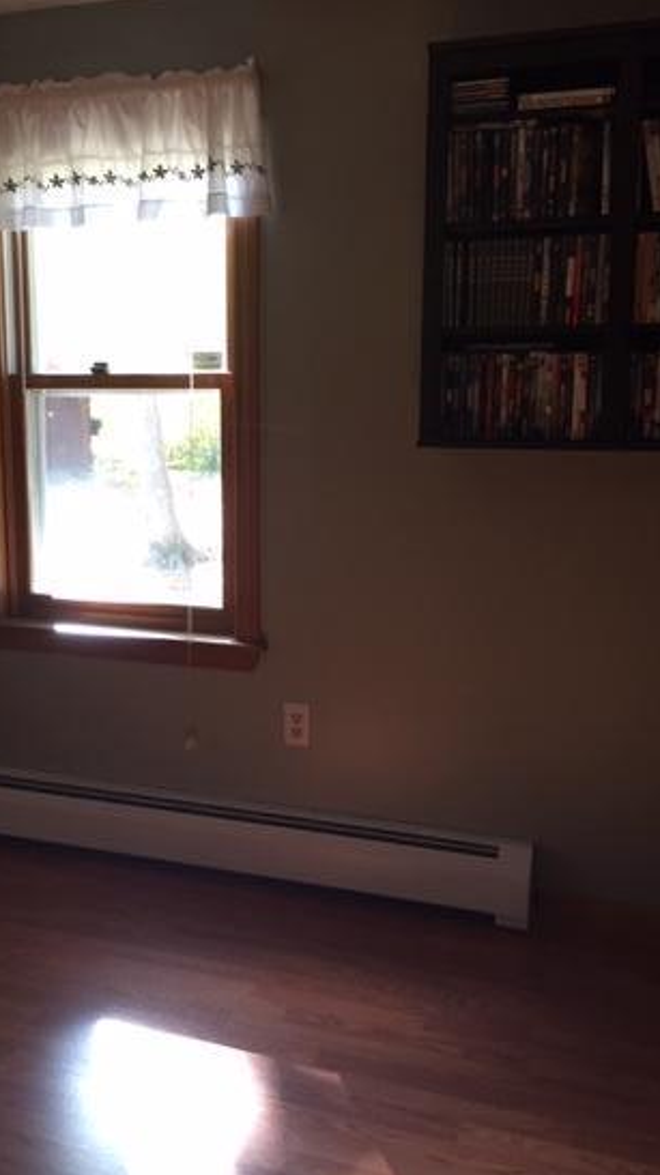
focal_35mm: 37
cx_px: 183
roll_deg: +0.9
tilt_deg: -9.5
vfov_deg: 54.0
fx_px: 1153
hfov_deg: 31.5
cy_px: 543
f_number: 2.2
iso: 50
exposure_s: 1/30
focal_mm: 4.15
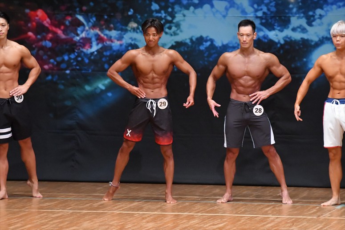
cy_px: 115
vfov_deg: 4.6
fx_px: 2874
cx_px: 172
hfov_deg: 6.9
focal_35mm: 300
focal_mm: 200
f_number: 5.6
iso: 8000
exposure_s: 1/400
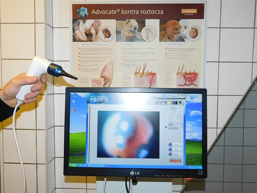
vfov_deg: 46.8
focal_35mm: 30
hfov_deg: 60.0
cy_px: 96
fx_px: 223
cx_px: 128
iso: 125
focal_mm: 5.3
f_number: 3.2
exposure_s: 1/40
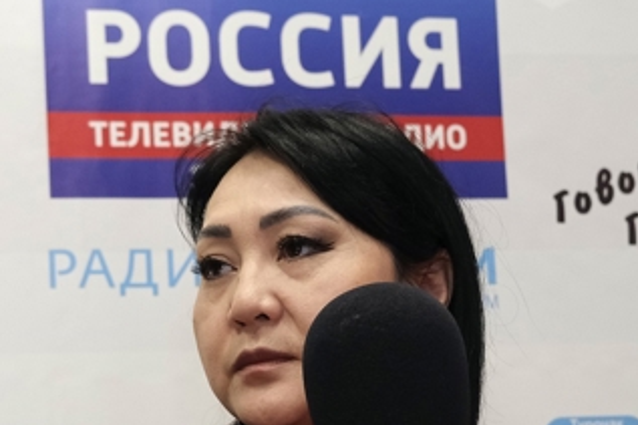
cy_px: 475
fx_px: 1718
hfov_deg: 21.0
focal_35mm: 97
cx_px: 256
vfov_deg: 13.8
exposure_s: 1/80
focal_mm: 27.5
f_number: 4
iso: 1600
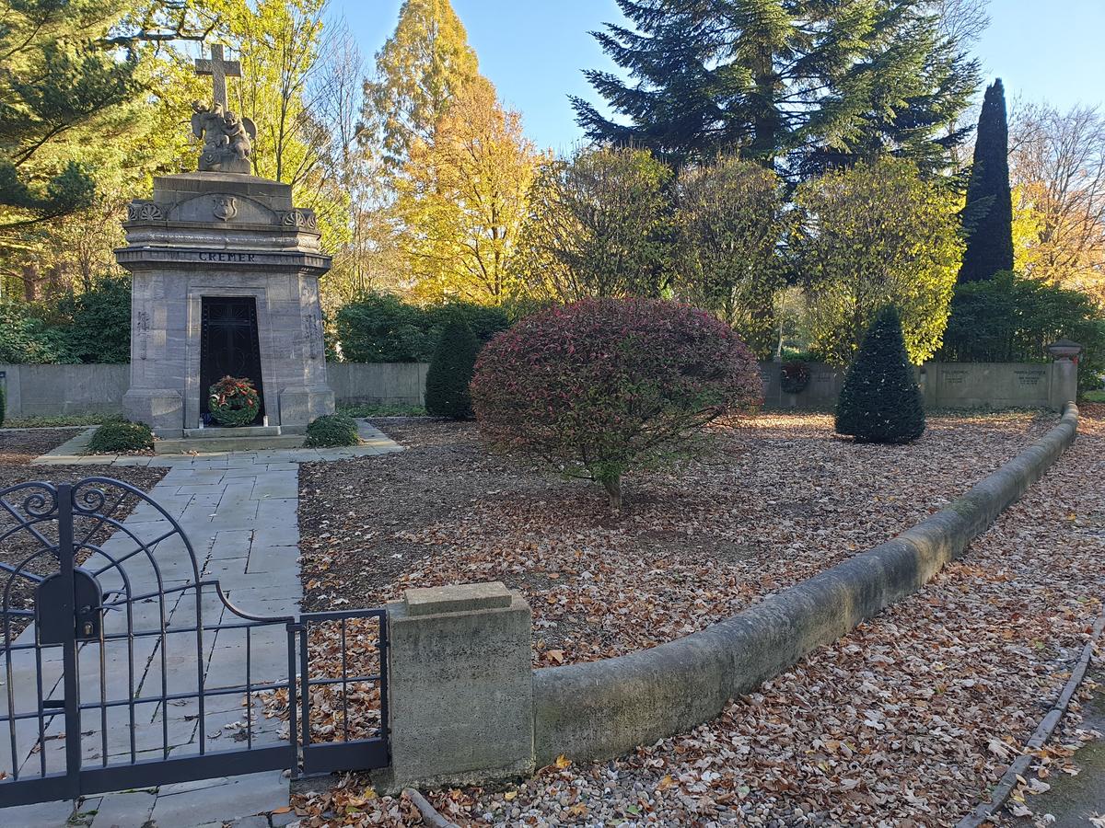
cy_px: 414
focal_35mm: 26
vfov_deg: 53.1
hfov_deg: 67.3
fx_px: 830
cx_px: 552
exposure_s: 1/103
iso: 50
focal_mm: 4.3
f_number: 2.4
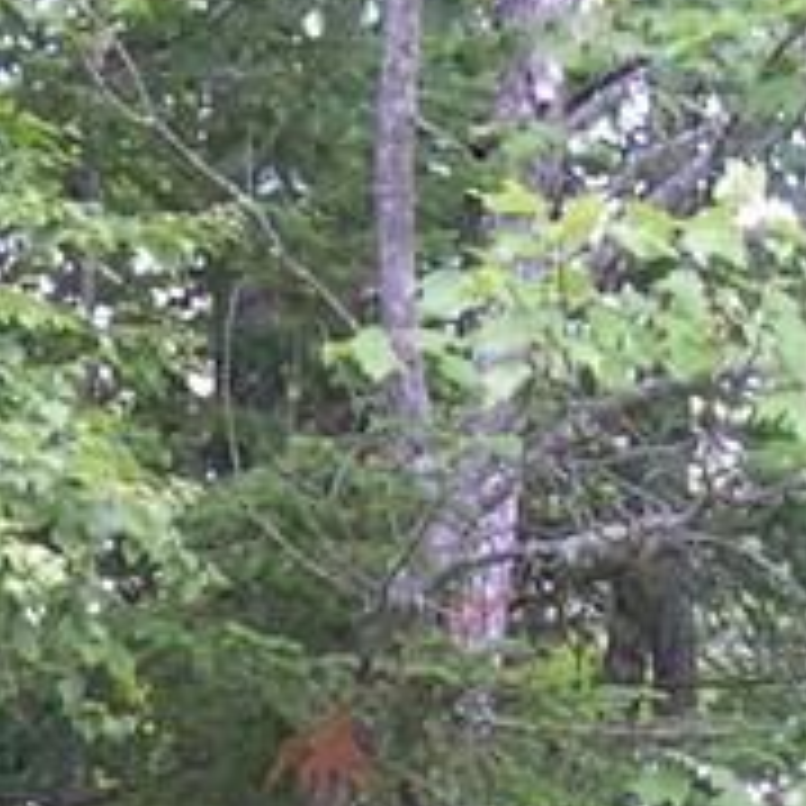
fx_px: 5058
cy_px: 1657
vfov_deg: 8.6
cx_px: -225
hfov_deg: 9.0
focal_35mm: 192
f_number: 2.8
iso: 100
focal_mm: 8
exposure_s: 1/74.5
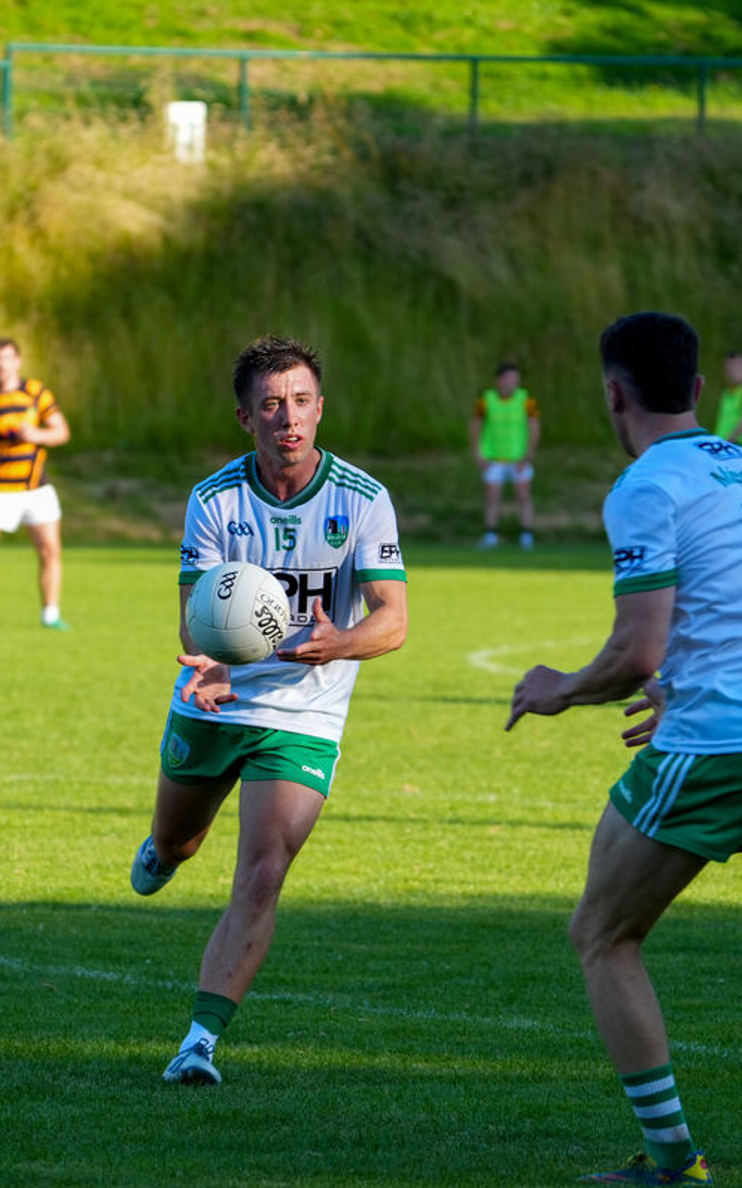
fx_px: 9935
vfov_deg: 6.8
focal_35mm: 307
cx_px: 280
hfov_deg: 4.3
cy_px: 593
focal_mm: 200
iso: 800
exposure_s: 1/1000
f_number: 6.3
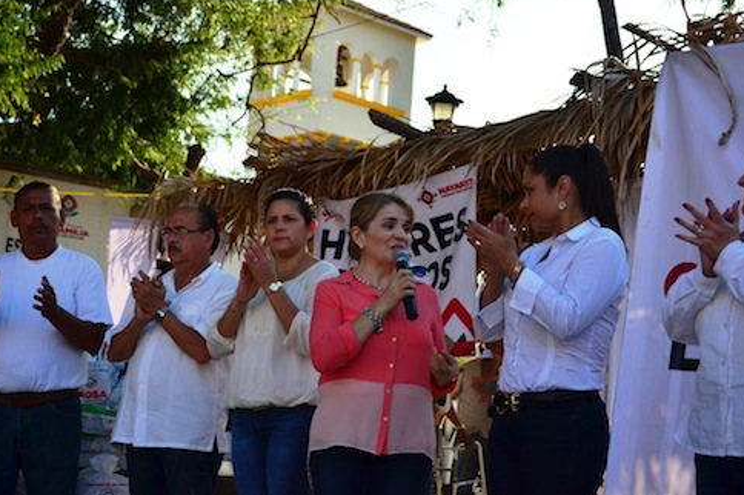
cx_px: 375
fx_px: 1342
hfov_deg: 31.0
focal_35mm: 65
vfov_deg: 20.9
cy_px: 244
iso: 400
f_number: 5.3
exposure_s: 1/1600
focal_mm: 42
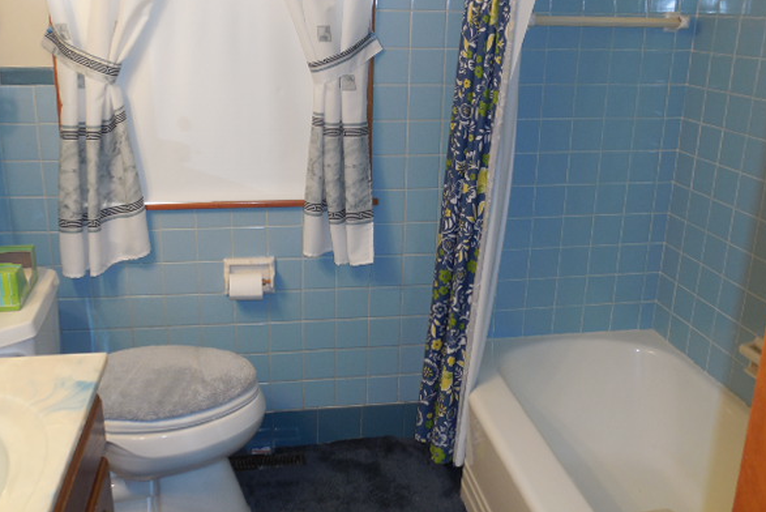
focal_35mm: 34
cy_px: 210
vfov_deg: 38.8
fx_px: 724
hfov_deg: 55.7
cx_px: 355
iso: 200
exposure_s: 1/25
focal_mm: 5.3
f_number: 3.8
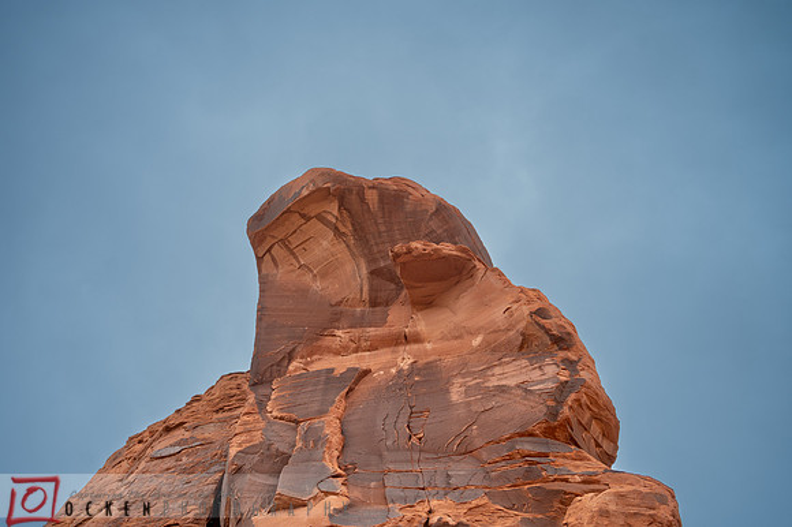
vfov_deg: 36.8
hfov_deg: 53.2
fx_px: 792
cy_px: 264
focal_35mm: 36
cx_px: 396
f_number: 4
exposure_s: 1/1600
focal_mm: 36
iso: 400
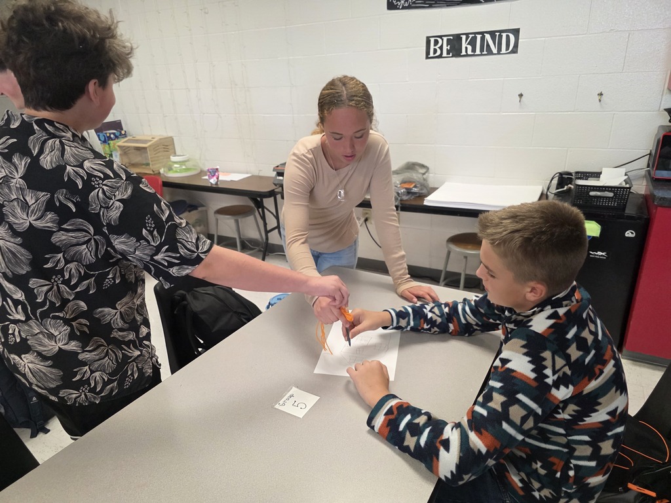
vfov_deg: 58.9
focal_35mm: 23
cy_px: 252
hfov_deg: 73.9
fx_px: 446
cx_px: 336
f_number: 1.7
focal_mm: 6.3
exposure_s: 1/120
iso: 400
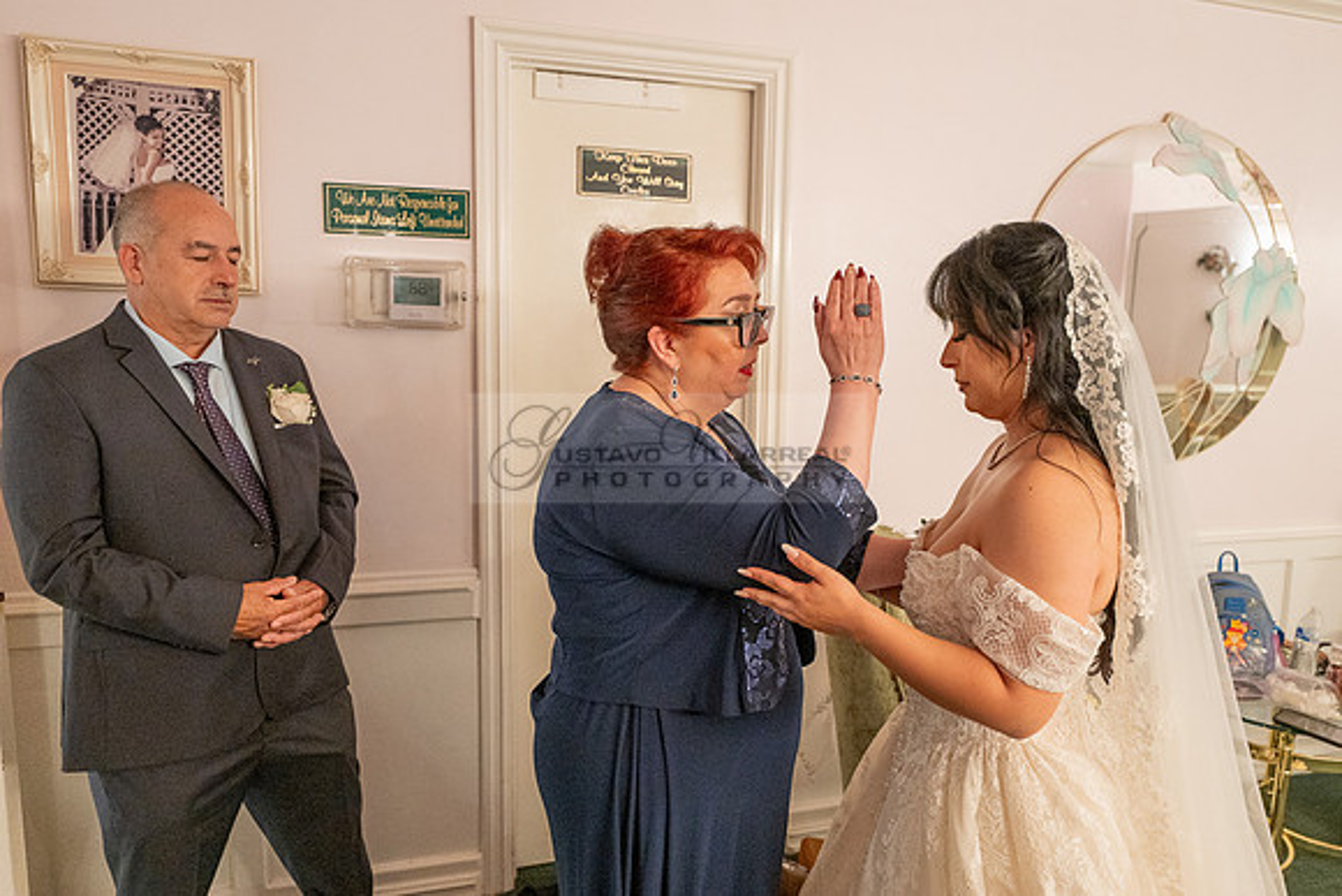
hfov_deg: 66.2
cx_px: 767
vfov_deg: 47.3
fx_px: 1023
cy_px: 447
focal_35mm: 27
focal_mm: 24
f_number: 2.8
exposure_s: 1/160
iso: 1600
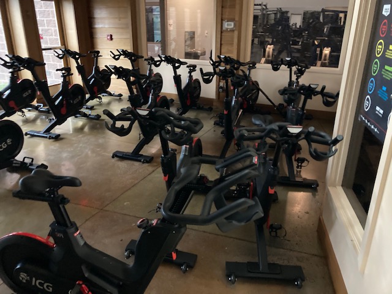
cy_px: 147
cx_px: 196
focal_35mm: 28
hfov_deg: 63.4
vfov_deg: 49.7
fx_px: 317
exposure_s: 1/20
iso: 640
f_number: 1.8
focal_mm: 3.99
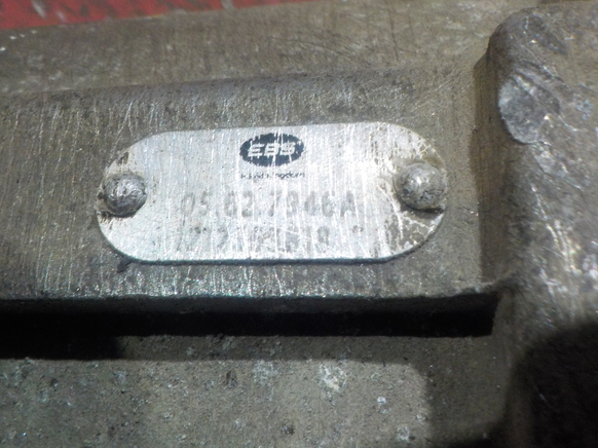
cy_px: 217
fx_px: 570
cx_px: 283
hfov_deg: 55.3
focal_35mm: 33
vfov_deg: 42.9
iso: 400
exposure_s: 1/13
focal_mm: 4.1
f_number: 3.3
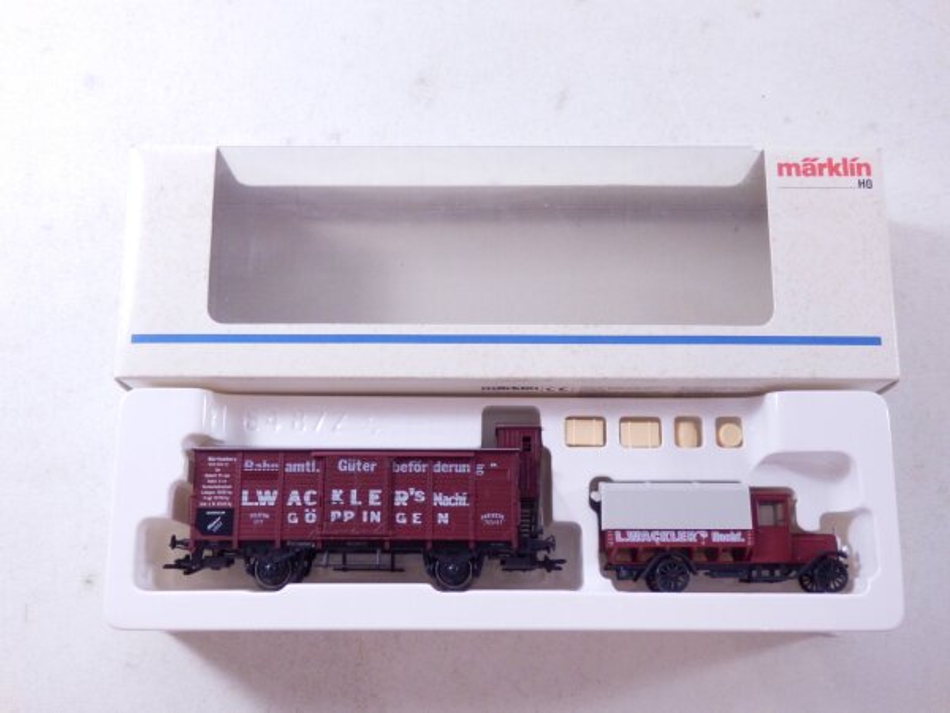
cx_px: 475
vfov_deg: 38.7
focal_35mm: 37
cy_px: 356
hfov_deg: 50.1
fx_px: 1015
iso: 500
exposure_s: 1/160
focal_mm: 6.6
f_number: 3.6
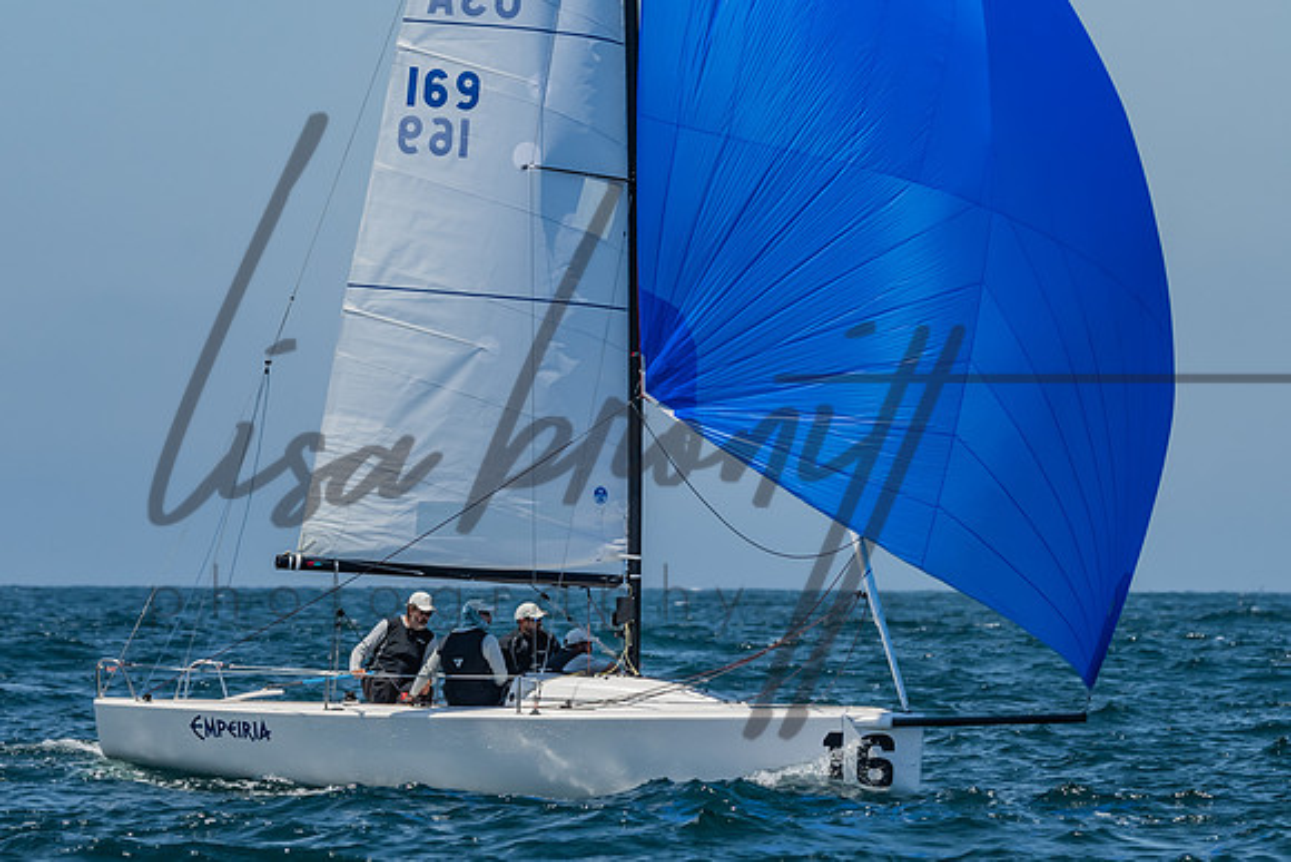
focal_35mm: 417
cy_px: 467
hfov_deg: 4.9
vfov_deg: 3.3
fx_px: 14940
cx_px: 706
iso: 400
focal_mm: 230
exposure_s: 1/2000
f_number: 6.3
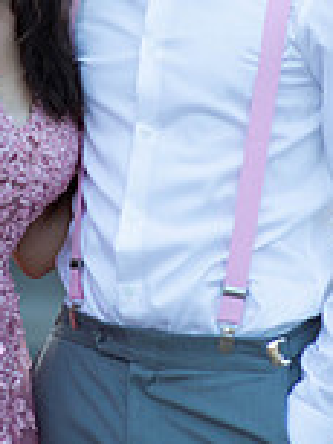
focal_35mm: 240
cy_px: 73
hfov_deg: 6.2
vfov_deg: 8.2
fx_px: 3074
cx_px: 65
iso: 250
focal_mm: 85
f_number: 2
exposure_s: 1/1600
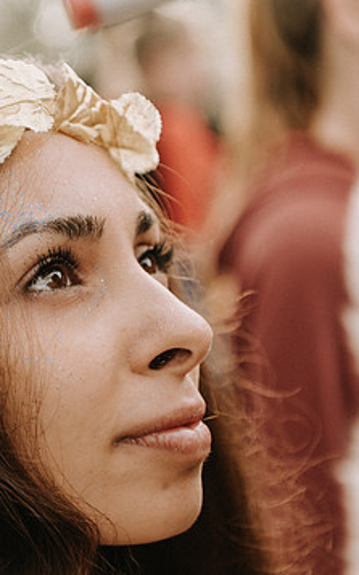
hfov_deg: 14.3
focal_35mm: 91
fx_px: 1425
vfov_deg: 22.8
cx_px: 77
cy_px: 294
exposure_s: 1/400
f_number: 2.8
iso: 180
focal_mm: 55
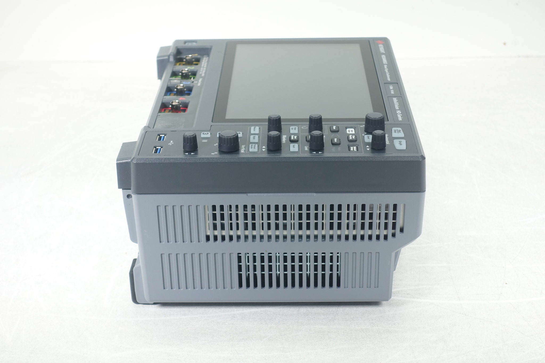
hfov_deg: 30.1
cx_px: 272
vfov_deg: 20.3
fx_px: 1014
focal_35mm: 67
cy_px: 182
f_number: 3.5
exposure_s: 1/80
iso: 125
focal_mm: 24.47
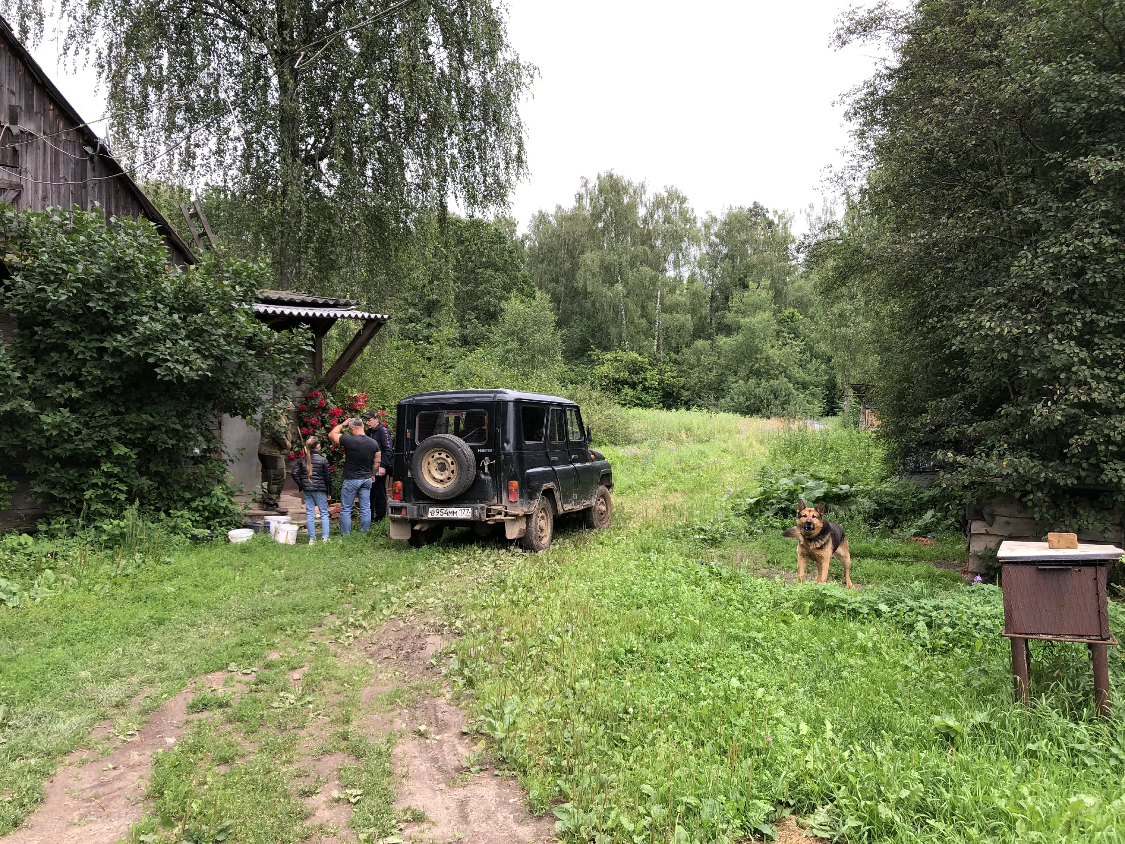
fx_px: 910
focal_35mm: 28
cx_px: 562
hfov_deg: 63.4
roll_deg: +1.3
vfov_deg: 49.7
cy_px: 422
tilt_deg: -2.5
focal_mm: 4
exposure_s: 1/224
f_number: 1.8
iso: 20
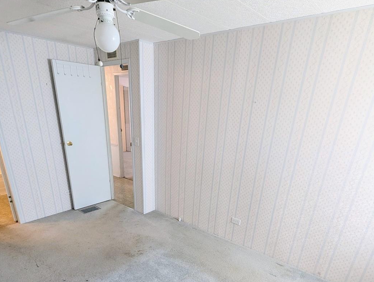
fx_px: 216
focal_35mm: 20
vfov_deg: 62.8
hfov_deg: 81.6
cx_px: 176
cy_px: 207
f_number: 2.2
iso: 59
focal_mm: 1.95
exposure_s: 1/24
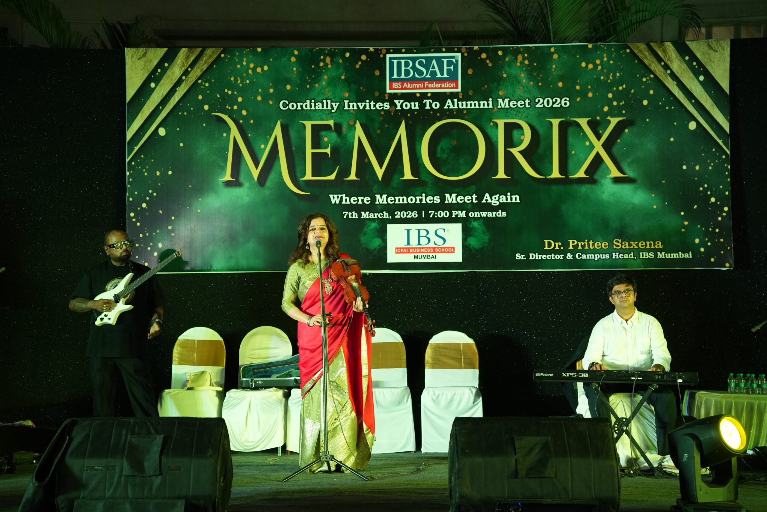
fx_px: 1308
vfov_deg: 22.1
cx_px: 384
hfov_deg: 32.7
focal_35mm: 61
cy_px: 256
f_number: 4
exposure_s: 1/160
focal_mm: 61.4
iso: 2500
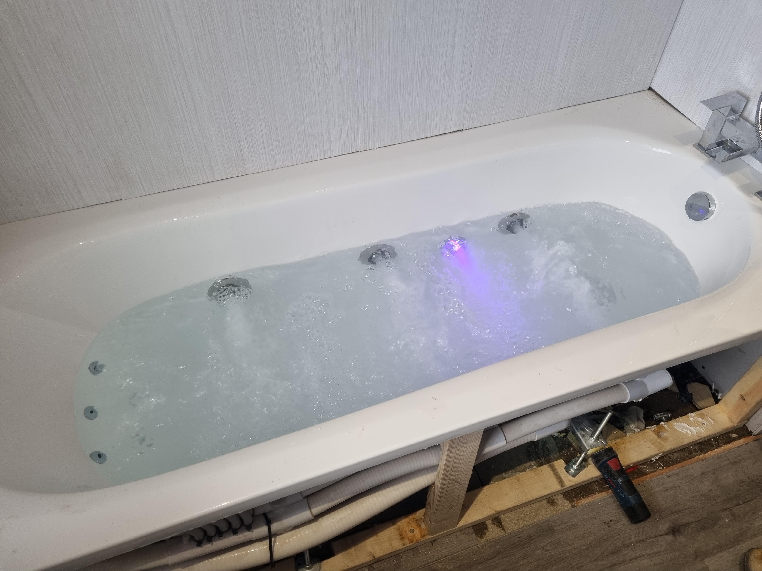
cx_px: 381
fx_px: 572
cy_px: 286
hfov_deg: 67.3
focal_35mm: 26
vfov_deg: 53.1
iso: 80
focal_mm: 5.4
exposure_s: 1/100
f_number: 1.8
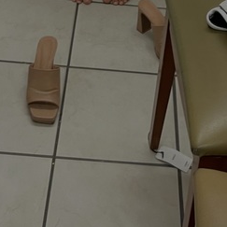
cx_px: 147
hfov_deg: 19.9
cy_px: -199
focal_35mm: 87
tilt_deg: -19.1
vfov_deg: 16.3
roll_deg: -7.5
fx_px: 645
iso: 100
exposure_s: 1/60
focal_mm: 4.2
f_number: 1.6
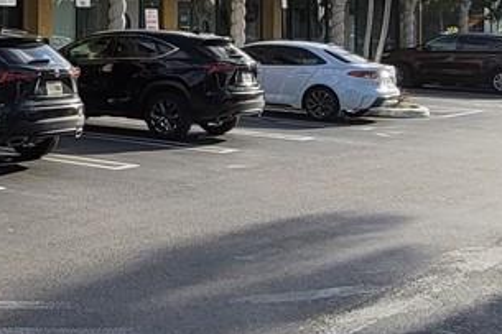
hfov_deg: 26.3
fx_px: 989
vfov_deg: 18.6
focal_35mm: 71
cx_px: -44
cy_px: -15
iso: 64
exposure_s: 1/1761
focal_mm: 2.2
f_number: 2.2
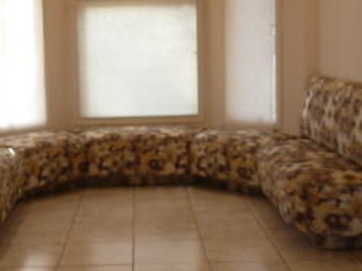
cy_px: 89
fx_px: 638
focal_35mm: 61
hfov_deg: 31.6
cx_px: 139
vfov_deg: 23.9
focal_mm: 4.3
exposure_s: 1/60
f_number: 3.3
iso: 125
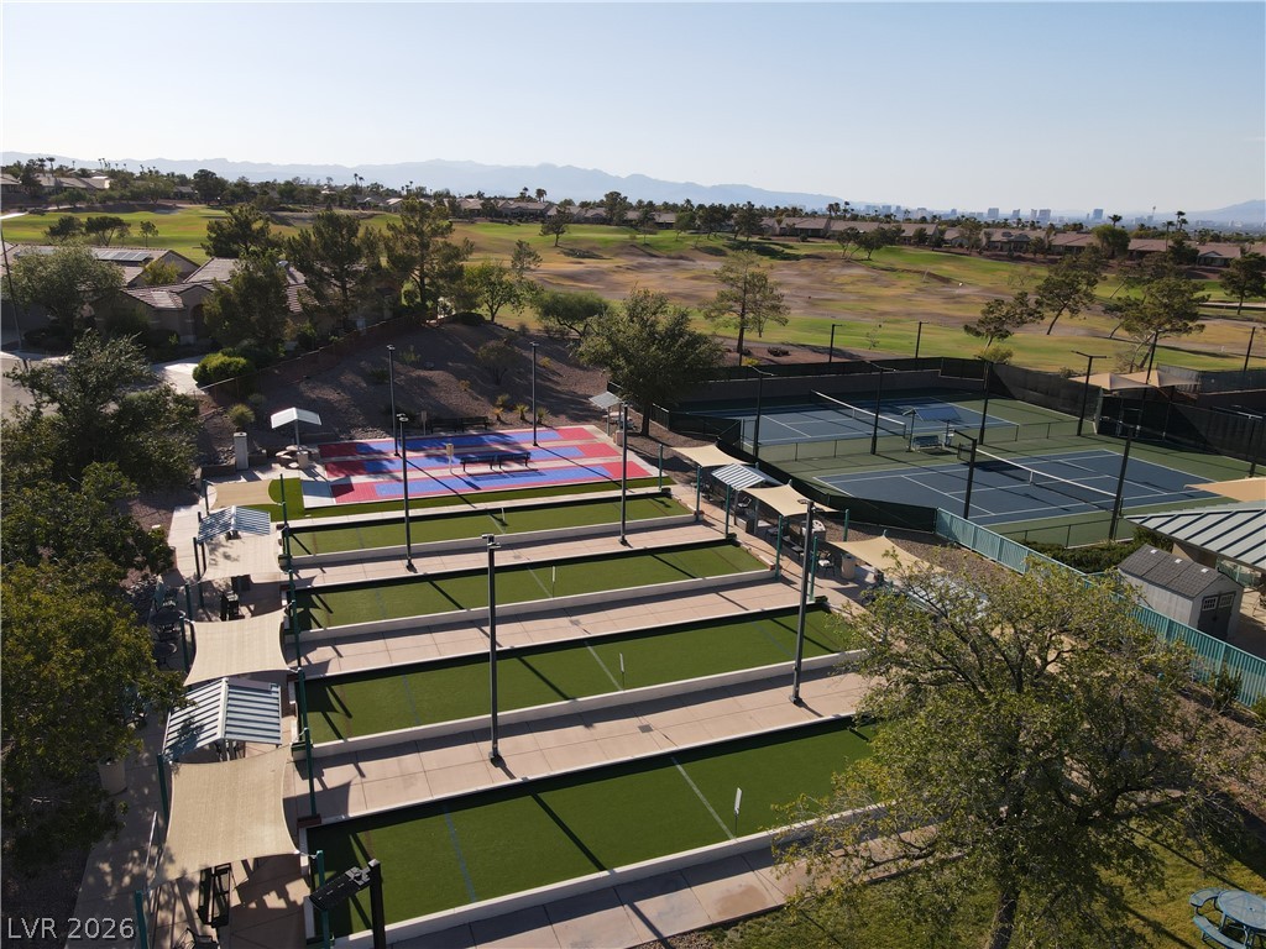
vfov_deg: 56.8
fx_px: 878
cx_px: 633
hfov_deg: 71.6
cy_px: 474
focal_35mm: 24
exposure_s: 1/50
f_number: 2.8
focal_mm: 4.5
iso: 100
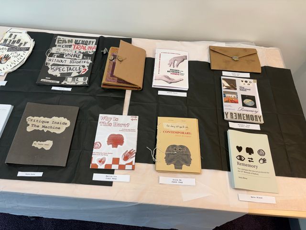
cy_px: 115
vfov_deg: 53.1
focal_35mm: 26
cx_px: 153
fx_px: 230
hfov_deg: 67.3
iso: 125
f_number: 1.6
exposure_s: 1/100
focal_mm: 5.96
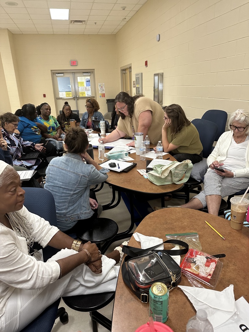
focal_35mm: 24
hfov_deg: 56.8
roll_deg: +1.9
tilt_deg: -18.9
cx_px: 124
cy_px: 166
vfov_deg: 71.6
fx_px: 230
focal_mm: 6.86
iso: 250
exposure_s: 1/60
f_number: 1.78
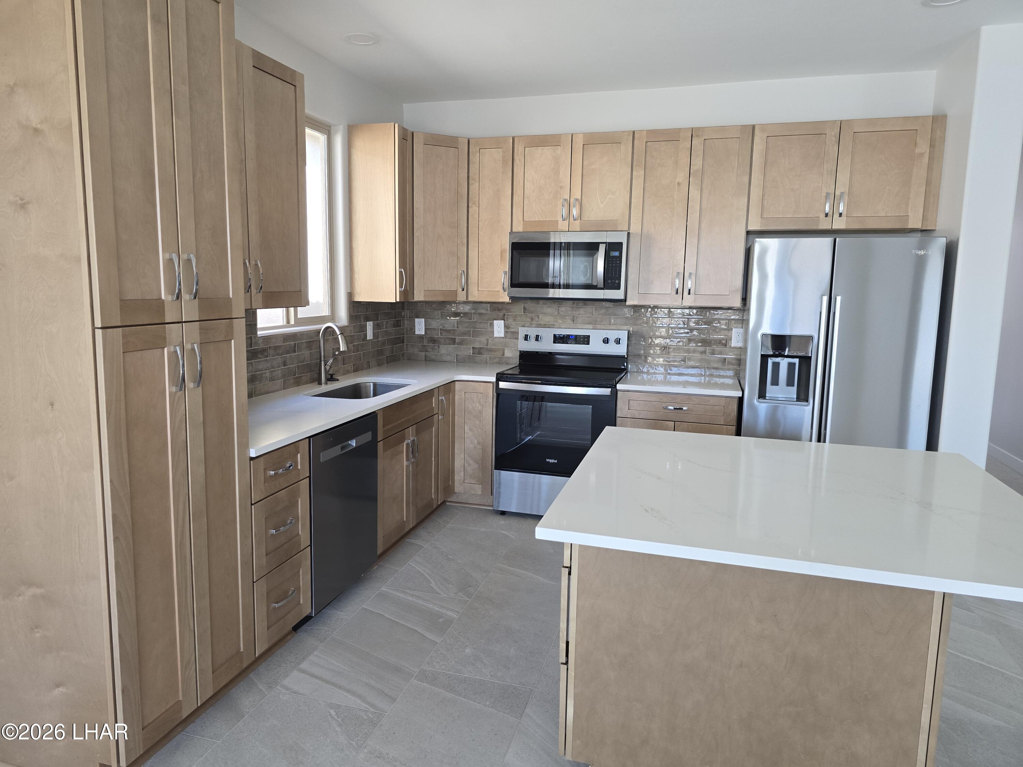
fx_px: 680
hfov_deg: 73.9
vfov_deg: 58.9
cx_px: 512
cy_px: 384
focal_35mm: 23
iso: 200
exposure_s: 1/120
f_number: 1.7
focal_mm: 6.3
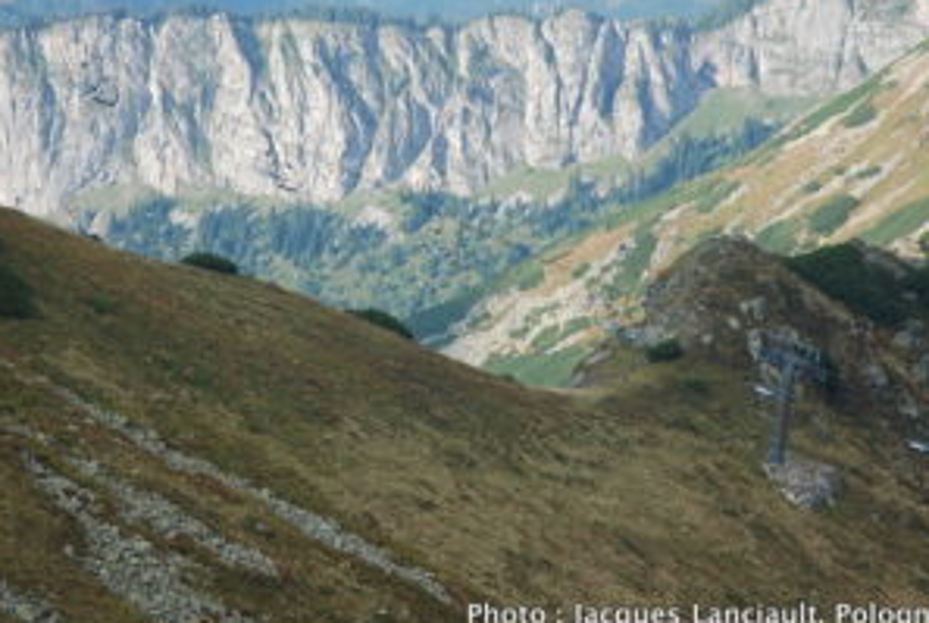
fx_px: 4574
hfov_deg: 11.6
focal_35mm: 177
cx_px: 450
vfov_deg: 7.8
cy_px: 136
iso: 100
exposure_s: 1/250
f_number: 4.5
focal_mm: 70
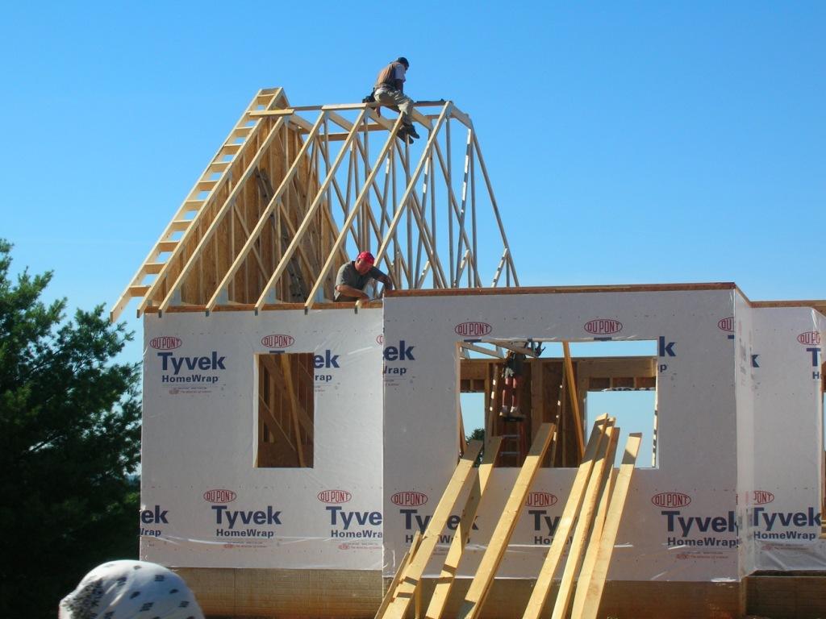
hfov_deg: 25.0
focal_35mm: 78
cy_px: 310
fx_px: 1861
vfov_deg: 18.9
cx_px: 413
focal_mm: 13
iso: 50
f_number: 6.9
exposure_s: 1/184
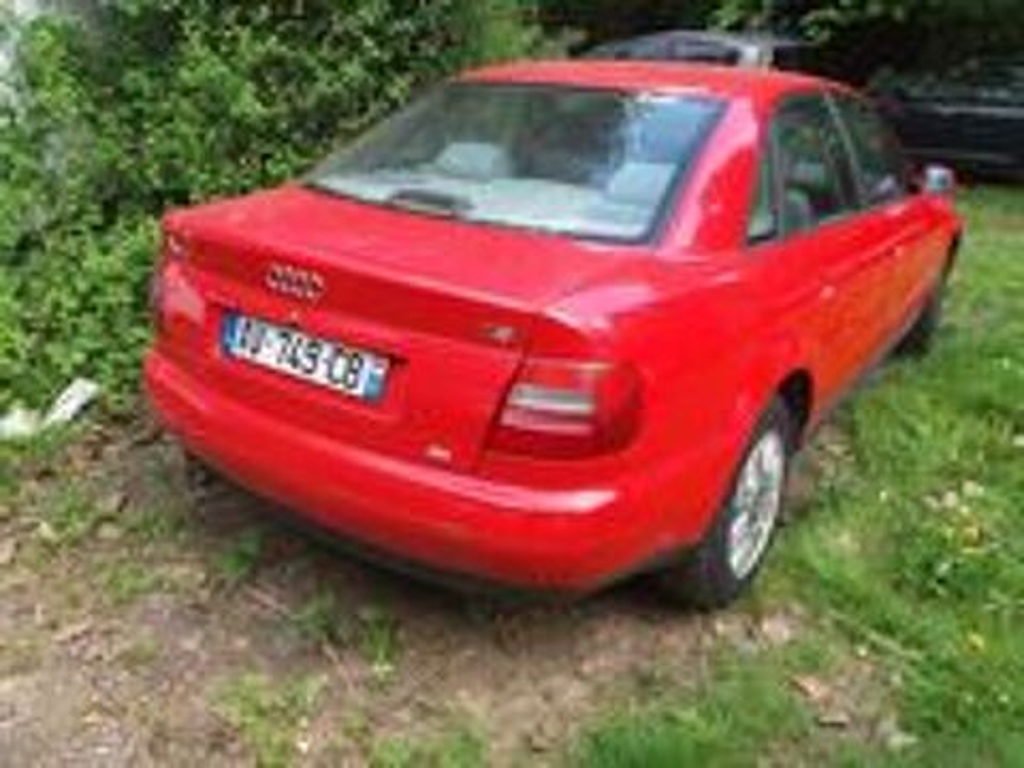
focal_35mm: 28
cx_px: 512
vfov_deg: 49.7
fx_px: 828
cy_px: 384
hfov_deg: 63.4
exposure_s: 1/189
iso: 64
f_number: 1.9
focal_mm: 3.7
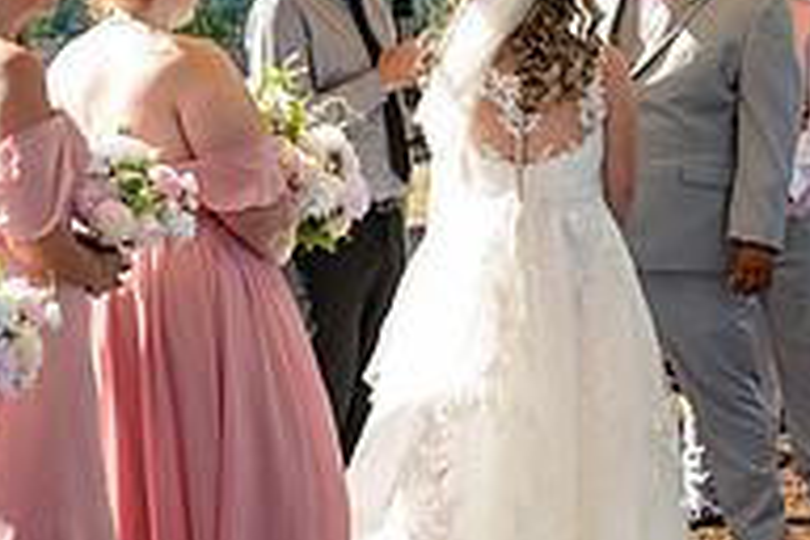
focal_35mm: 106
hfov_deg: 19.2
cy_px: 445
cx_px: 591
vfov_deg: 12.9
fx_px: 2385
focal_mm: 35
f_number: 5
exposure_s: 1/400
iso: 250
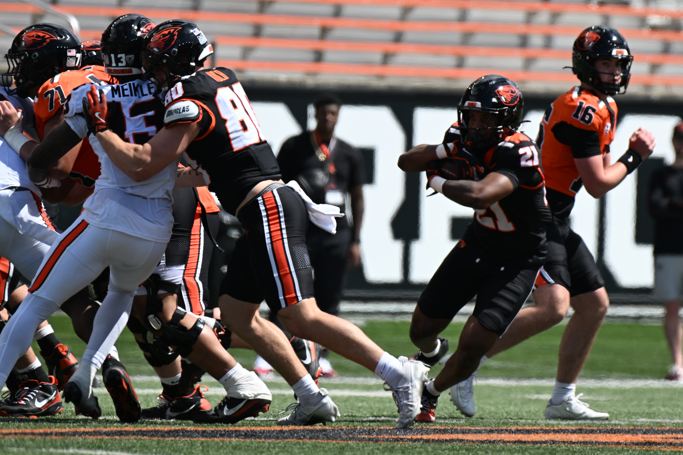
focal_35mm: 420
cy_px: 228
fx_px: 7968
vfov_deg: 3.3
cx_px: 342
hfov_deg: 4.9
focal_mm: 420
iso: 320
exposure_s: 1/1600
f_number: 5.6
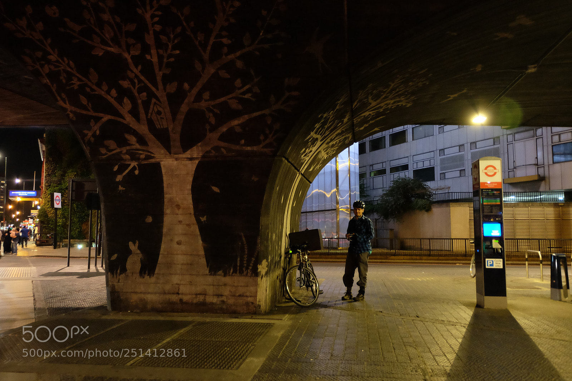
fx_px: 461
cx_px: 286
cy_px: 190
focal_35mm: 29
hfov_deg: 63.7
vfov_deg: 44.9
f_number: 3.8
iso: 3200
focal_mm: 19.2
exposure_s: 1/7.5
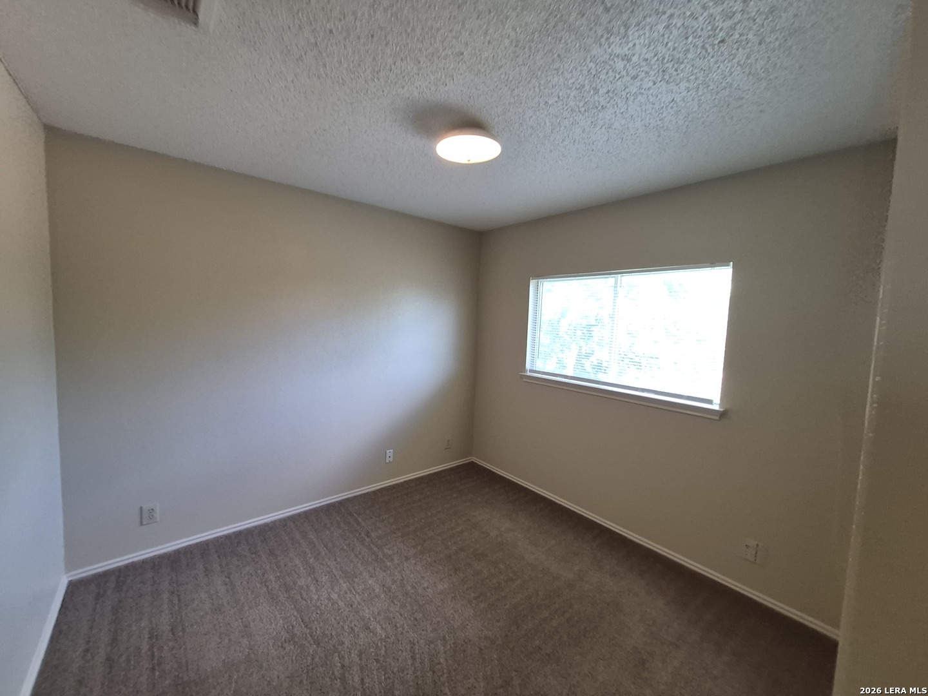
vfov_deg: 89.9
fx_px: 349
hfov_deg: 106.2
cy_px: 348
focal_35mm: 13
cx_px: 464
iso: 160
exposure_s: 1/60
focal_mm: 1.74
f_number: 2.2
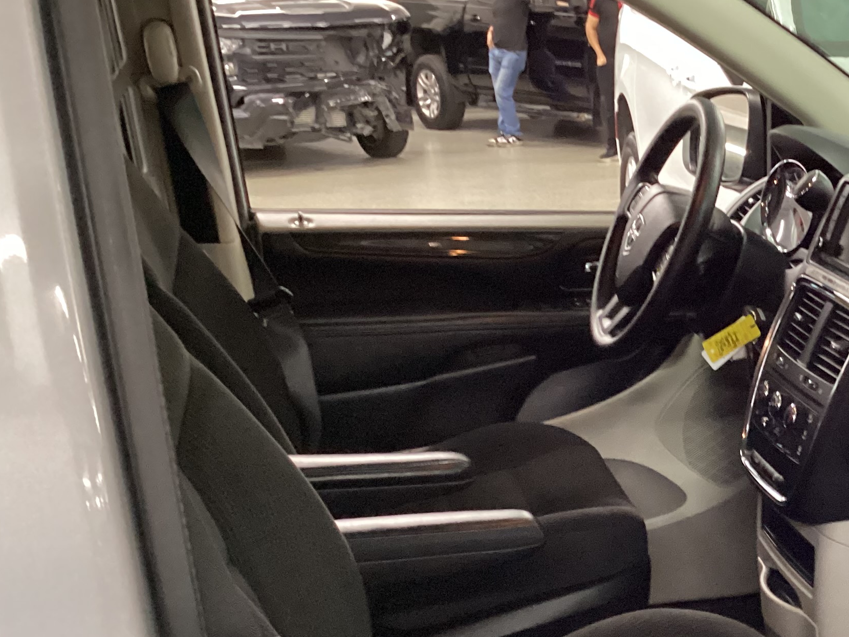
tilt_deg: -21.4
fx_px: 1496
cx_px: 791
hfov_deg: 30.1
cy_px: 507
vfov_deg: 23.7
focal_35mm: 61
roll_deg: +1.7
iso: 500
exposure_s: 1/30
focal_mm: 3.3
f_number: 2.4
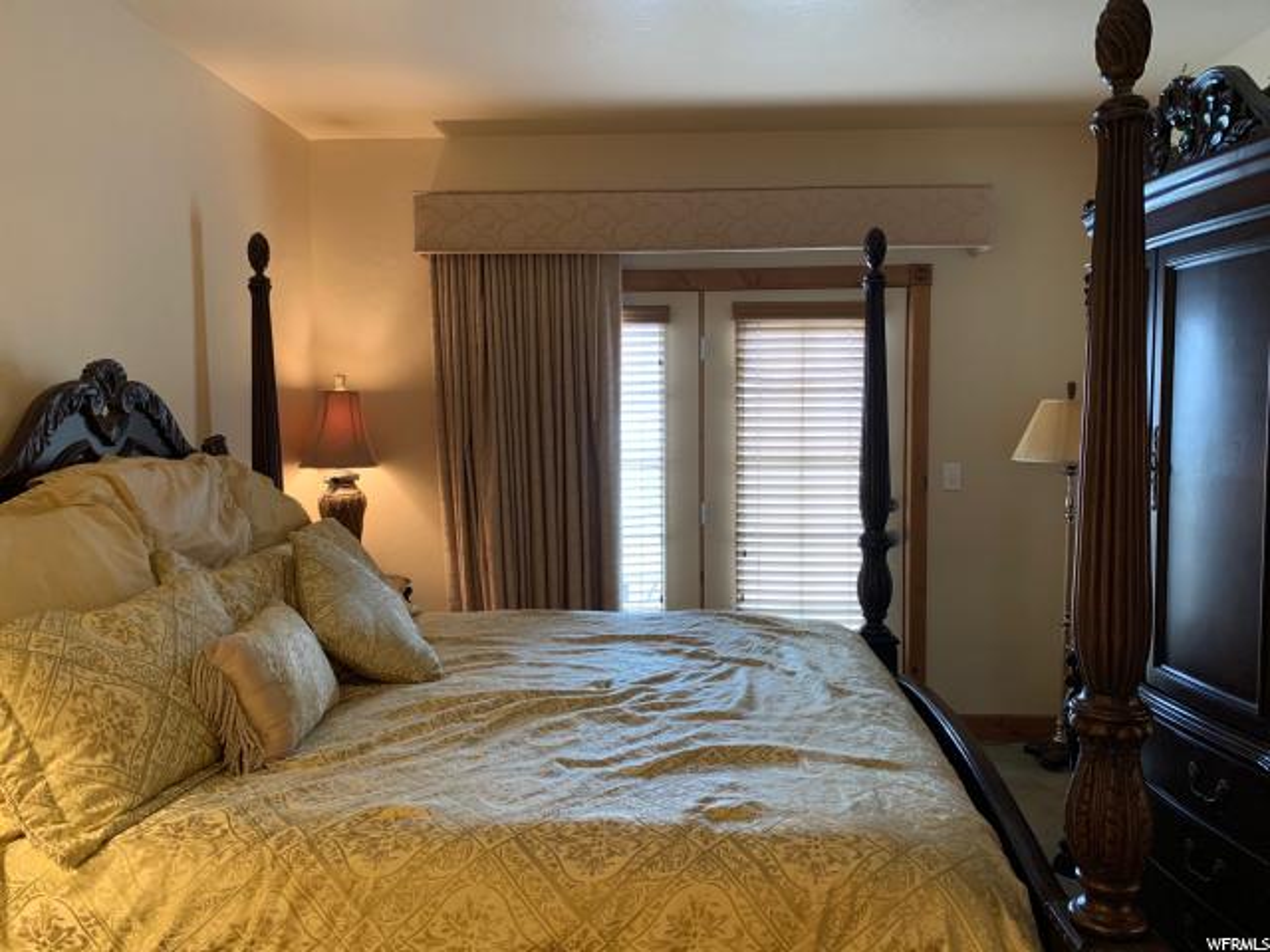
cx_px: 635
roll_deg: -0.2
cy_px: 476
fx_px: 954
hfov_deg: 67.3
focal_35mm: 26
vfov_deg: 53.1
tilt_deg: -4.0
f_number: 1.8
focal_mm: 4.25
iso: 250
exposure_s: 1/40
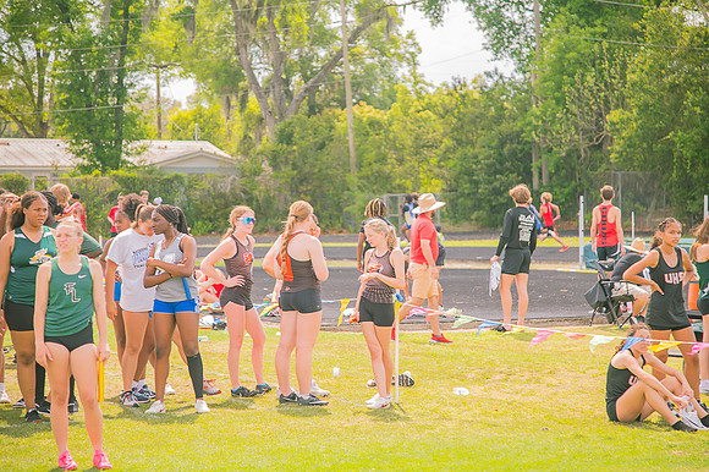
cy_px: 236
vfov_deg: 11.4
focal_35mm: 120
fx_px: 2362
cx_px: 354
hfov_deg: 17.1
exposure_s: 1/200
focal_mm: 120
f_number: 4
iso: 200
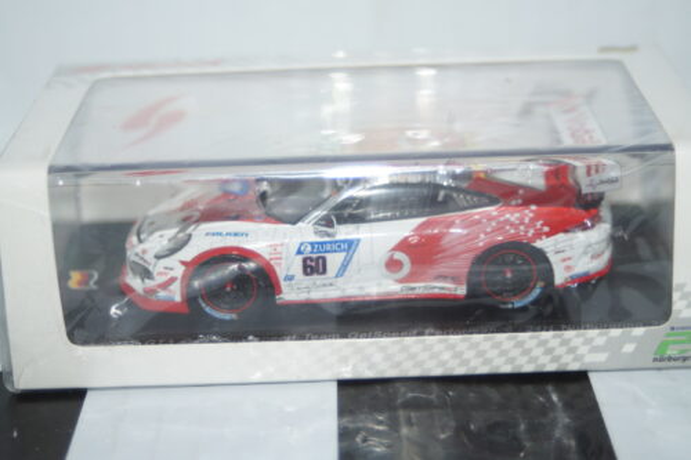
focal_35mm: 75
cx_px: 346
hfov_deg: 27.0
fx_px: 1439
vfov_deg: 18.2
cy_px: 230
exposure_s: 1/100
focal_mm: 50
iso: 160
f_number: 4.5
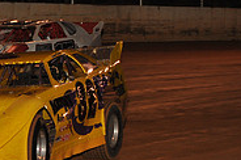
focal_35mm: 221
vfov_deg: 6.2
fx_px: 1477
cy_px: 50
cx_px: -85
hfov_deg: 9.2
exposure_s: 1/320
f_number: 7.1
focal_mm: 70
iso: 800
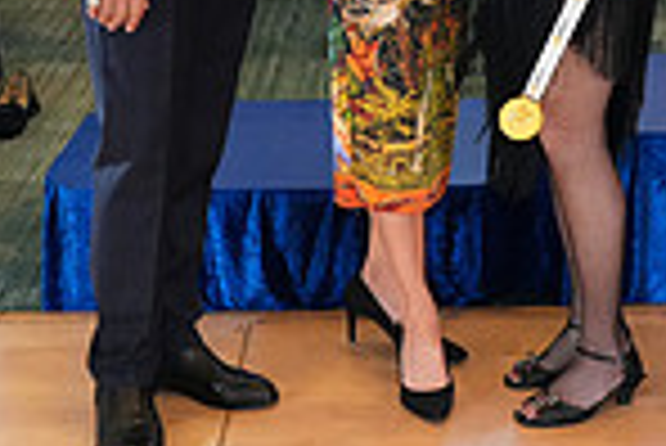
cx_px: 468
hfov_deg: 20.7
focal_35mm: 98
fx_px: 1815
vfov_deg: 13.3
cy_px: -209
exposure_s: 1/250
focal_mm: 25
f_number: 4
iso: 3200
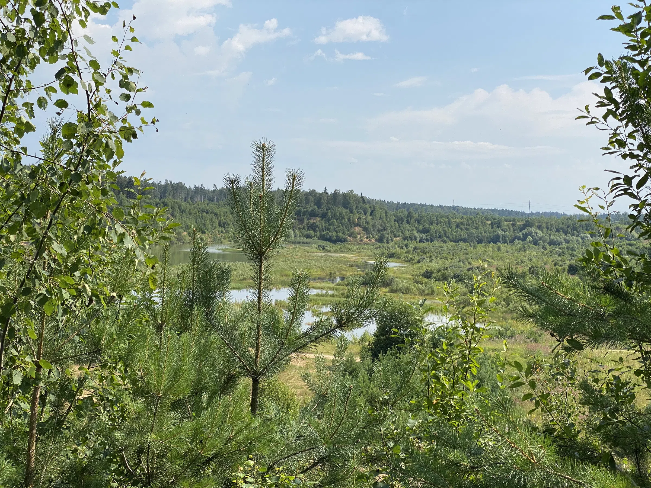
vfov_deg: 28.0
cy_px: 244
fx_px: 978
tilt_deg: -1.4
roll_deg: -2.4
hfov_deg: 36.8
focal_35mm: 52
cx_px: 326
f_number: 2
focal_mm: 6
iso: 20
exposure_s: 1/2083
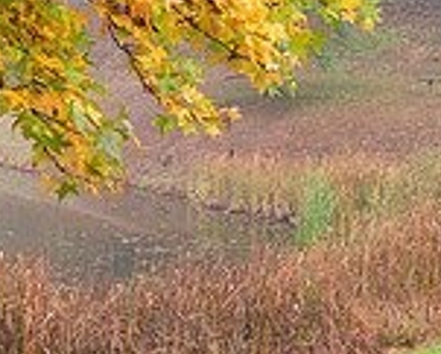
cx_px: -129
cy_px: 95
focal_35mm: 108
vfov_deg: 14.2
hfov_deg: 16.8
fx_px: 1411
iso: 100
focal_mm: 30
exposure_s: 1/13
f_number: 11
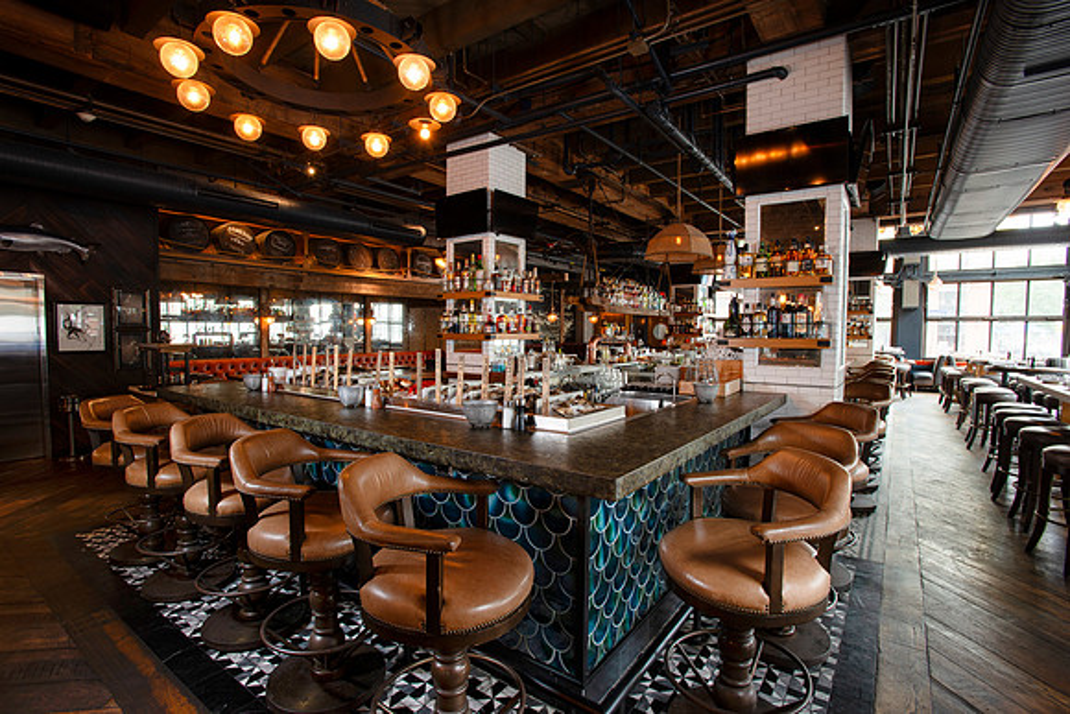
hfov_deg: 93.3
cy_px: 357
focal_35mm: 17
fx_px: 505
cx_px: 535
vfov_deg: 70.5
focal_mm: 17
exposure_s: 1/5
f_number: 9
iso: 200
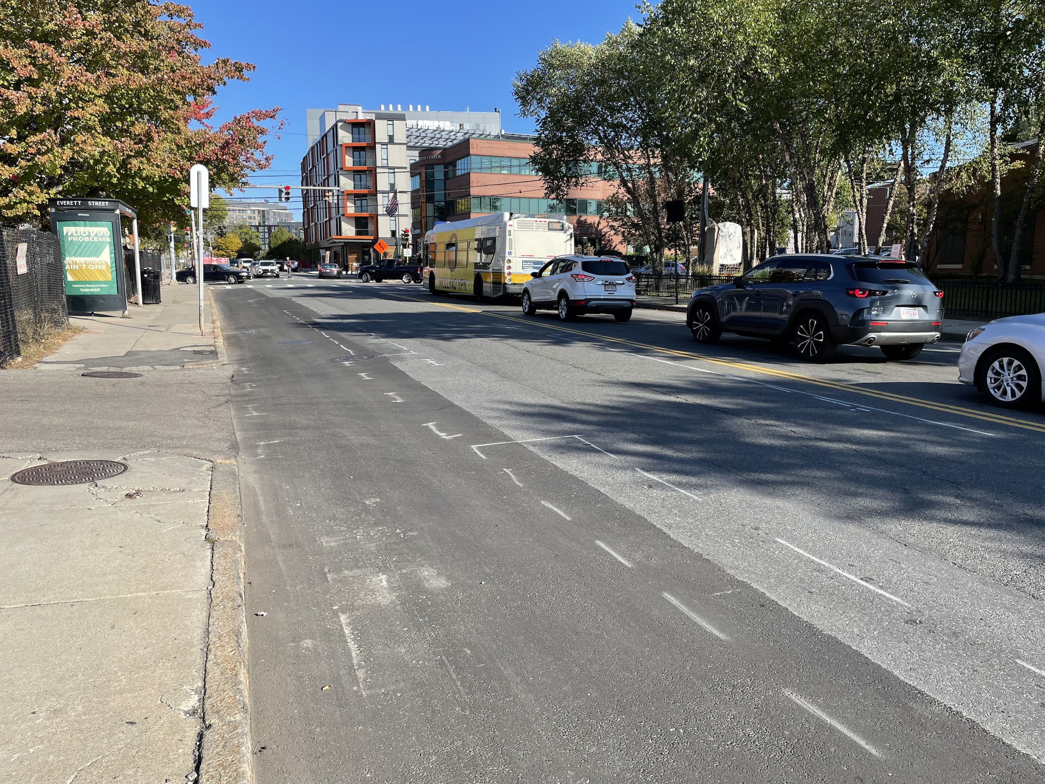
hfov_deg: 67.3
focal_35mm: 26
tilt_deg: -7.9
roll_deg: -0.4
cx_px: 522
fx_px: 785
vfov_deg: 53.1
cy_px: 392
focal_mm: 4.2
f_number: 1.6
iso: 32
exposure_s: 1/2132
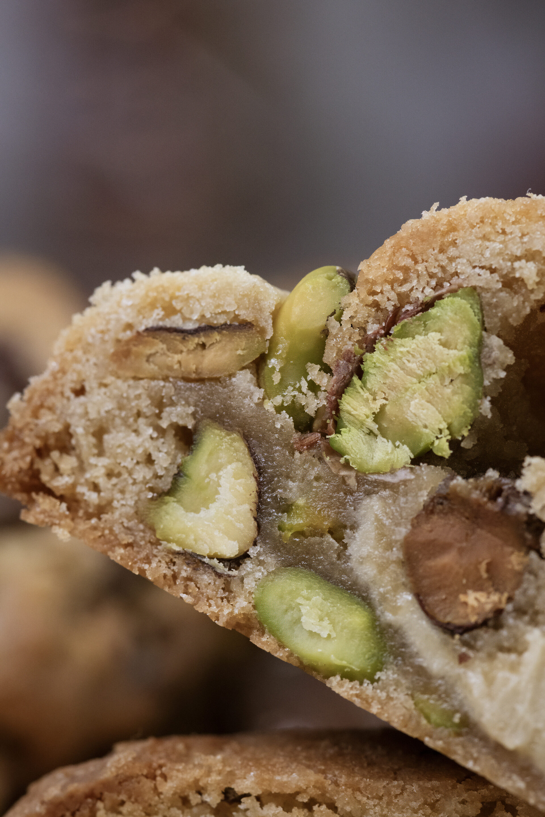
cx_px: 272
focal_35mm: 157
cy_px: 408
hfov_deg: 8.7
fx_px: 3565
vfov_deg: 13.1
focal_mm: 105
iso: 1600
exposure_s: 1/100
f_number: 11
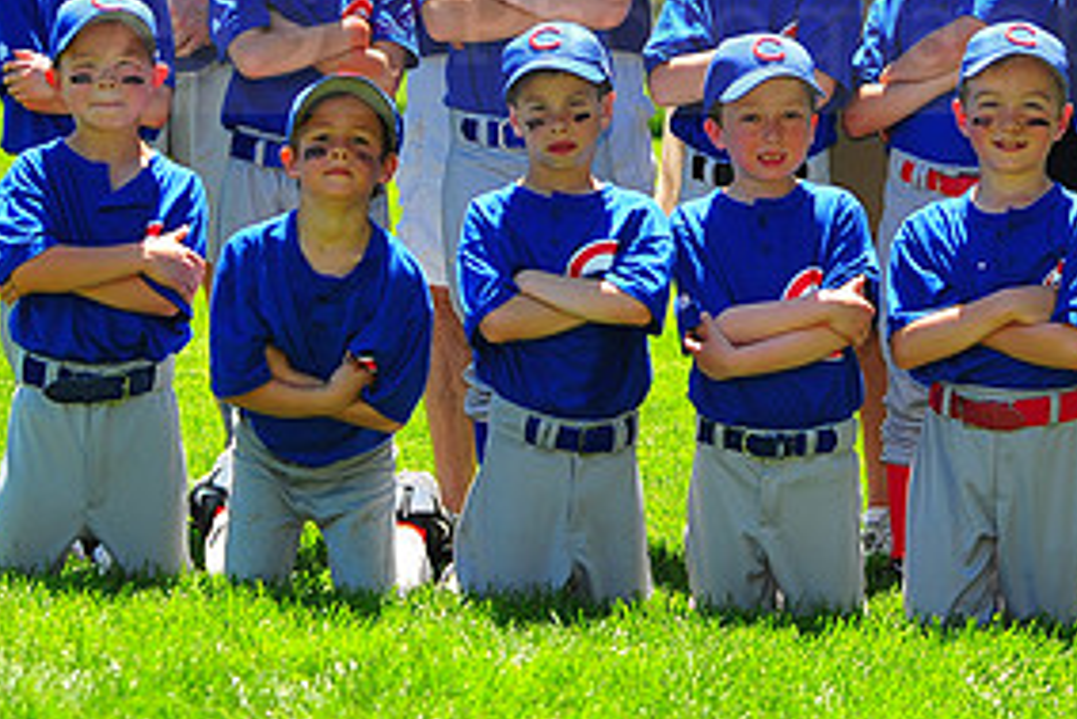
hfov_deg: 9.6
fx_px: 6435
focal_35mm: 215
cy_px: 0
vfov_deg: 6.4
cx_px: 715
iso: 200
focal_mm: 105
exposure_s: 1/500
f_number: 5
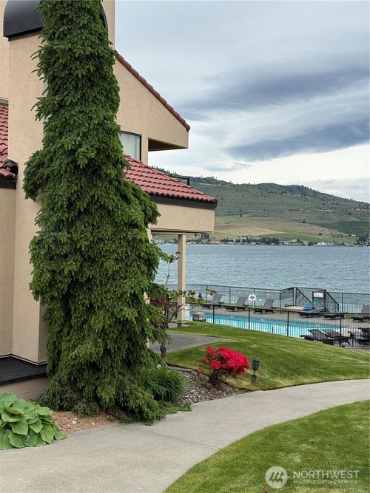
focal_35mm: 48
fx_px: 684
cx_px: 185
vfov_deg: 39.7
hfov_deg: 30.3
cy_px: 246
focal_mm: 6.76
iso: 64
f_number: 1.78
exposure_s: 1/4098
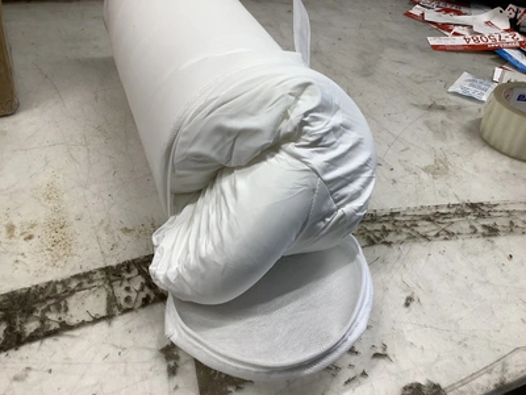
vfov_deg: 45.4
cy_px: 198
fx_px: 471
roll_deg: -7.2
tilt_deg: -40.3
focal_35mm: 31
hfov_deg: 58.4
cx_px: 263
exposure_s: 1/120
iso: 40
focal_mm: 3.3
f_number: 2.4
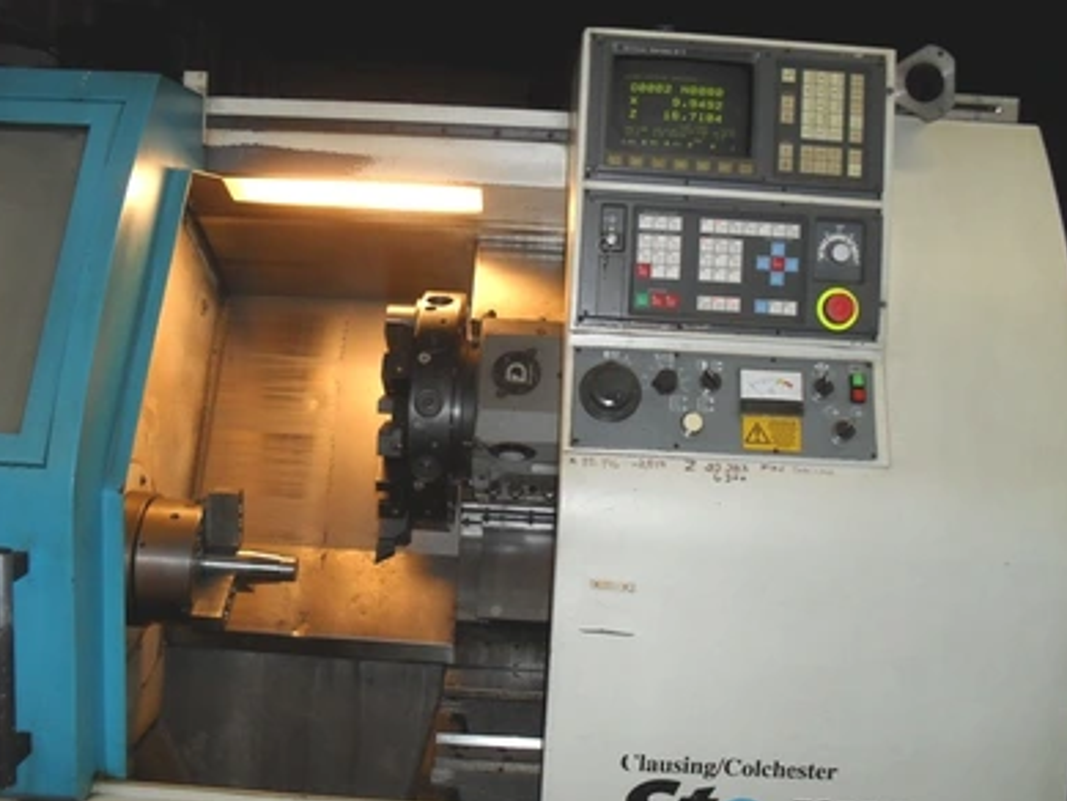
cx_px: 532
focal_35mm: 36
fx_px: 1110
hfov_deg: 51.3
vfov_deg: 39.7
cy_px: 406
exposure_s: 1/45
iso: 200
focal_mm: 6.3
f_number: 3.2
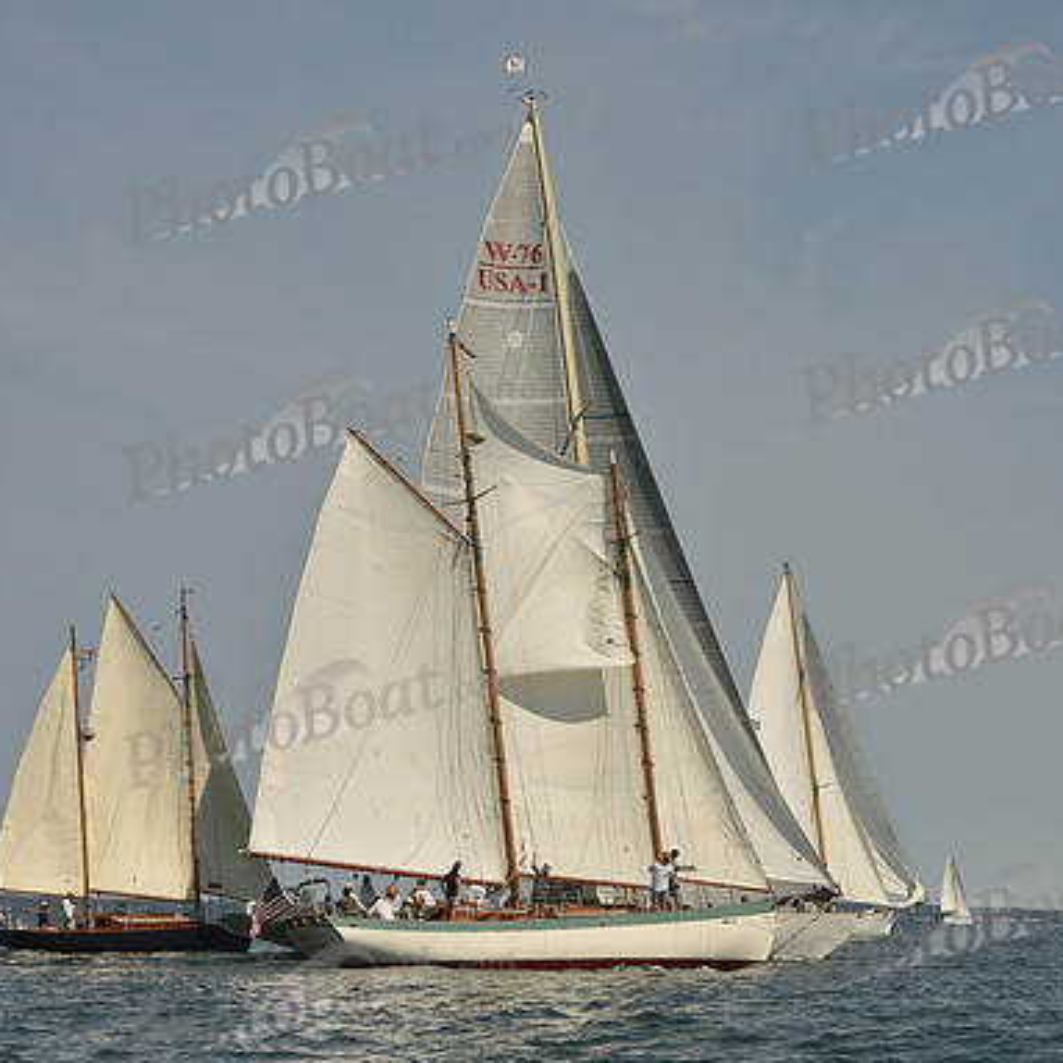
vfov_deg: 19.3
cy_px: 534
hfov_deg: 19.3
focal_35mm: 90
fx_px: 3127
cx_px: 661
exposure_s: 1/1250
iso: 320
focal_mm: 70
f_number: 9
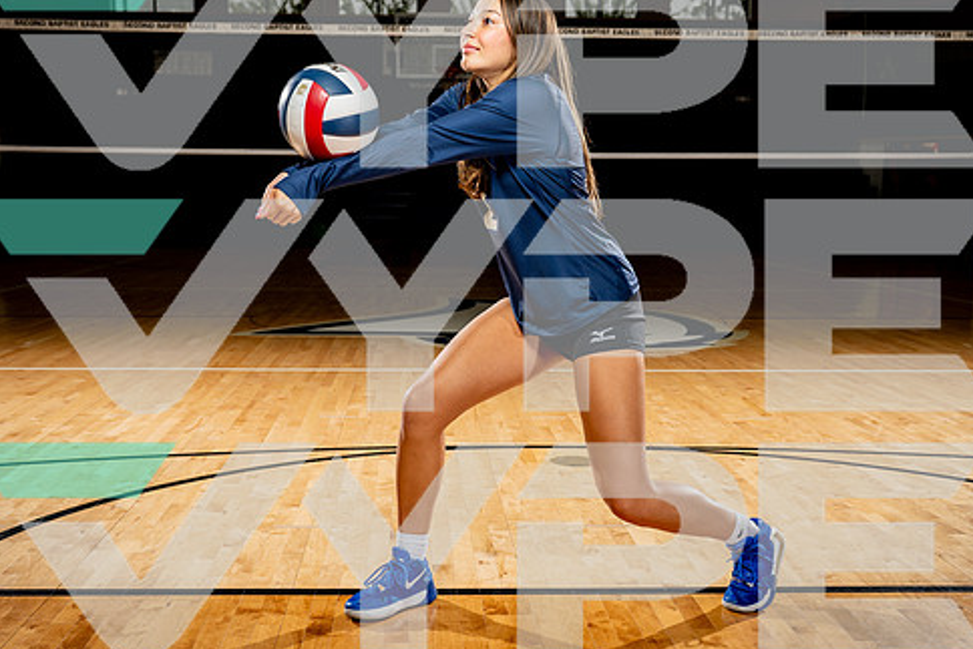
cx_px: 465
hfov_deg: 41.9
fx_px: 1271
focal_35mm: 47
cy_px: 320
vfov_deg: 28.7
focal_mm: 35
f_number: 4.5
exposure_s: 1/250
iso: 100
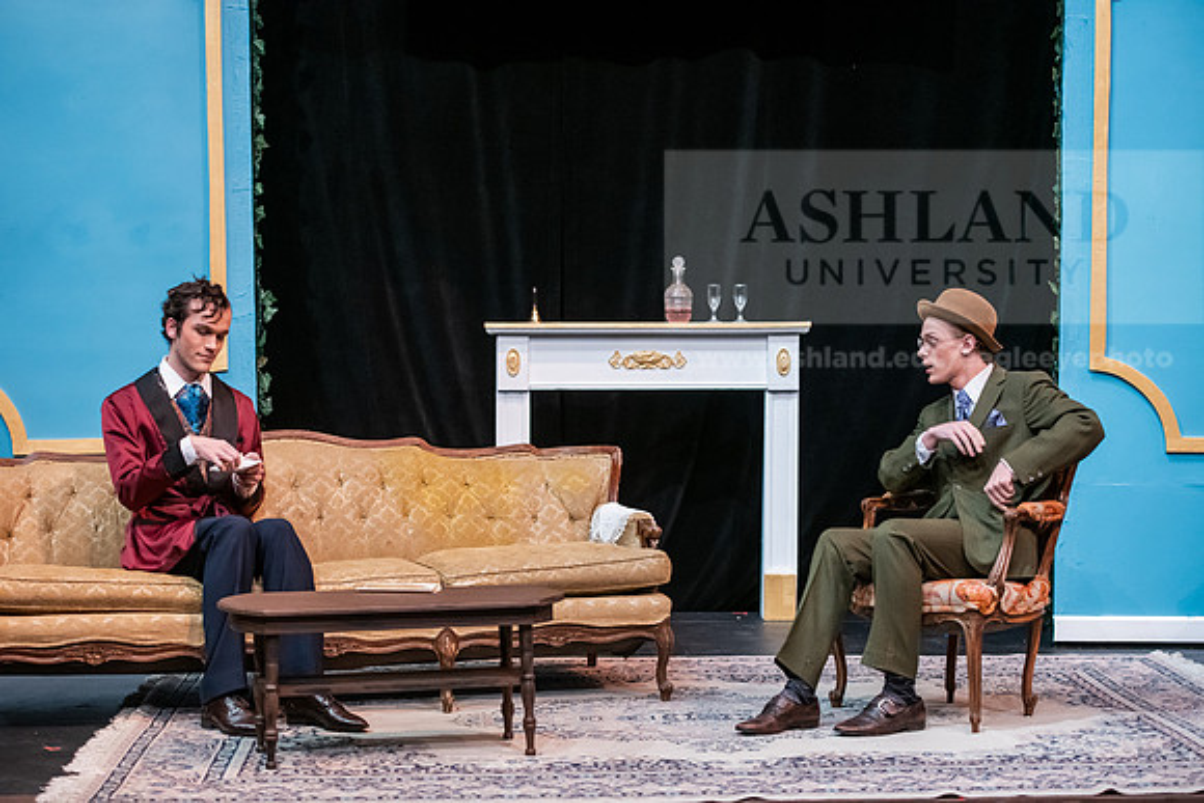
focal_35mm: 70
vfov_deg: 19.5
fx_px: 2342
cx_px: 602
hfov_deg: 28.8
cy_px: 402
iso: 3200
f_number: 3.2
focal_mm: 70
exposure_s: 1/200
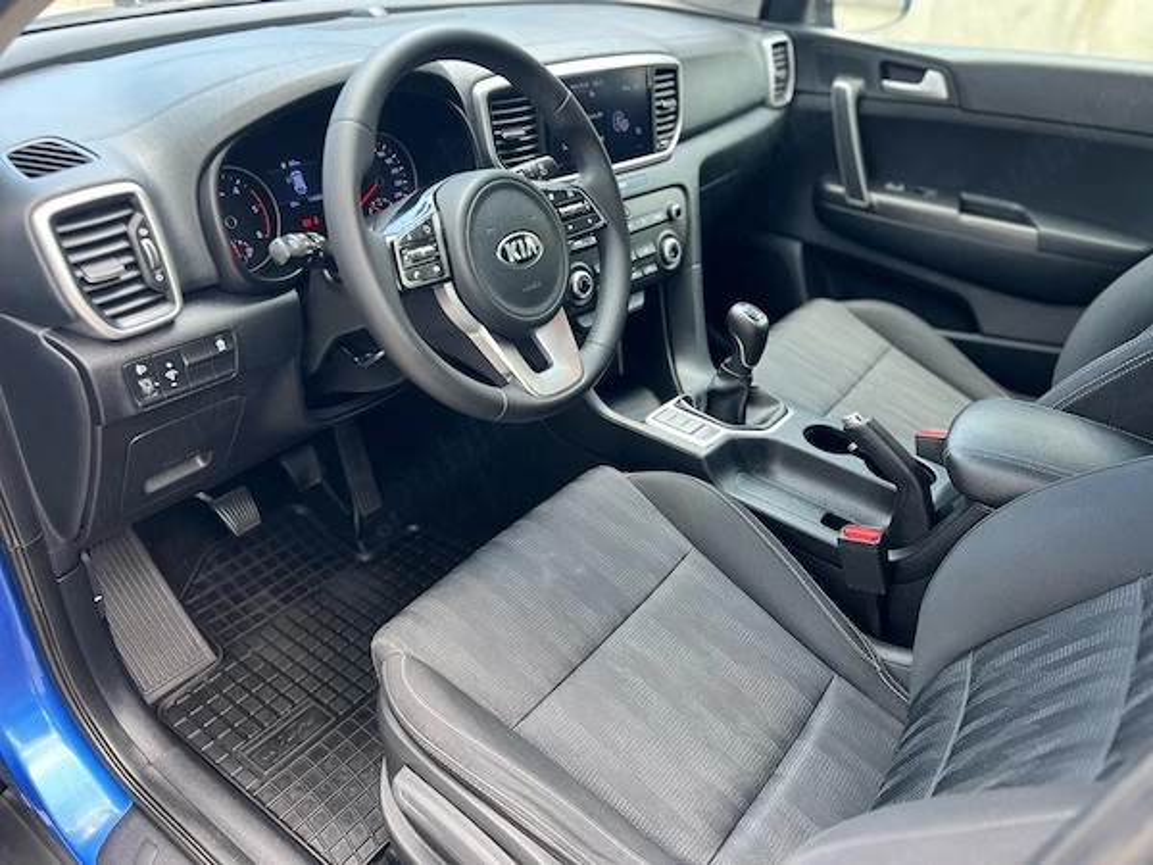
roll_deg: -3.8
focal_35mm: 26
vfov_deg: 53.1
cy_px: 432
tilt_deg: -34.3
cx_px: 576
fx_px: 866
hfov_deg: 67.3
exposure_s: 1/119
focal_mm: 5.7
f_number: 1.5
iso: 125
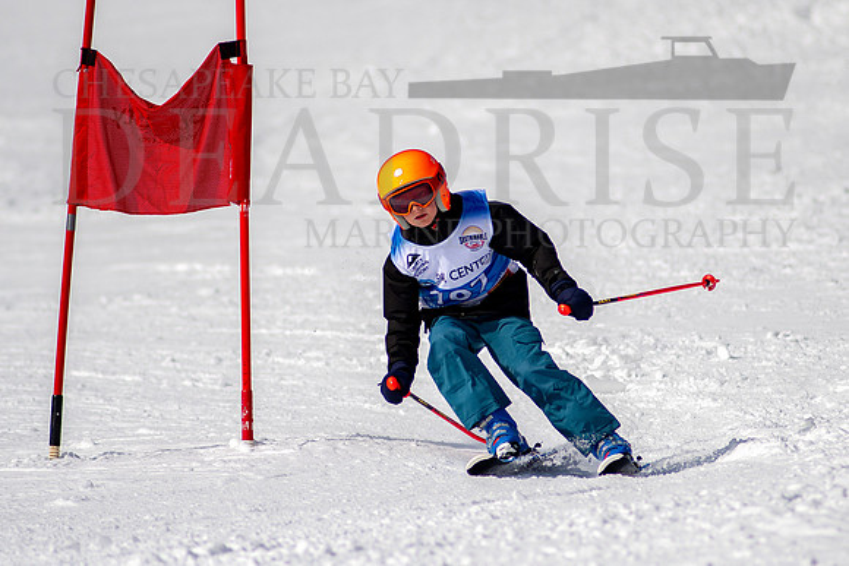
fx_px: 15224
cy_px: 260
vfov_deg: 2.1
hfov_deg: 3.2
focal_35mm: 645
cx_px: 477
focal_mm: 300
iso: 100
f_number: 2.8
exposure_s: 1/6400
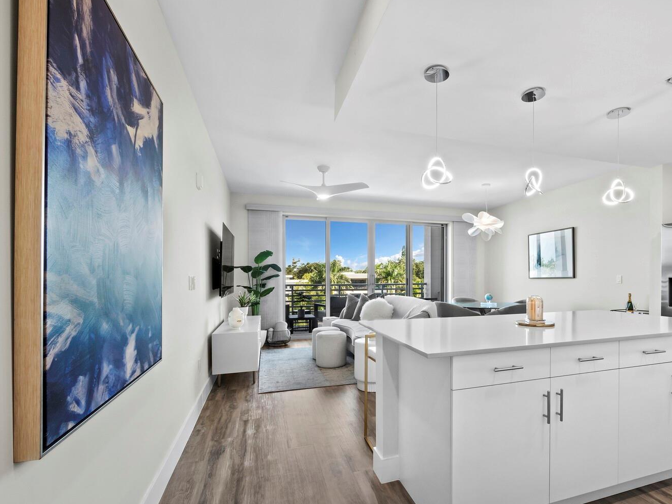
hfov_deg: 90.5
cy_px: 290
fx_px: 330
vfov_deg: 74.3
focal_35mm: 17
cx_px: 382
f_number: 11
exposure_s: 1/4
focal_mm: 7
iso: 320
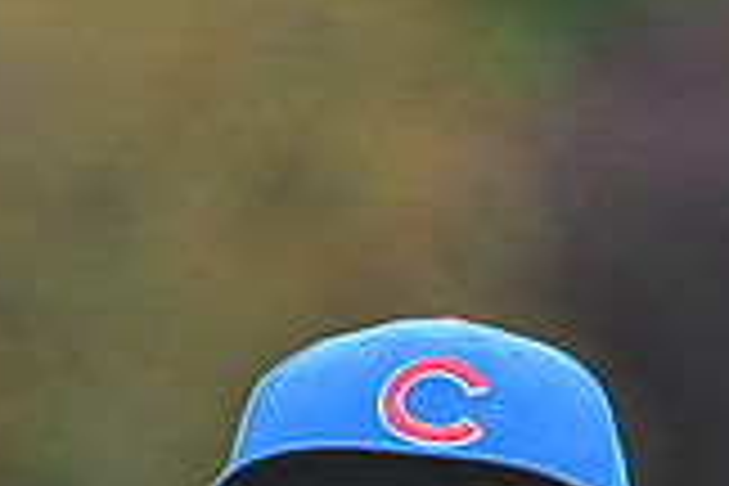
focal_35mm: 717
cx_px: 441
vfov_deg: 1.9
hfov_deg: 2.9
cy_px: 788
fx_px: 14518
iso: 400
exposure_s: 1/400
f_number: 5
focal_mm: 200
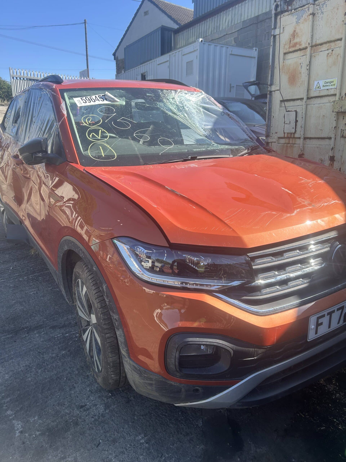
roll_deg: -1.7
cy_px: 231
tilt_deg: -16.1
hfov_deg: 53.1
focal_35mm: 26
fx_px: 347
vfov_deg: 67.3
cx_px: 173
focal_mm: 5.7
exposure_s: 1/1344
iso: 50
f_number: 1.5
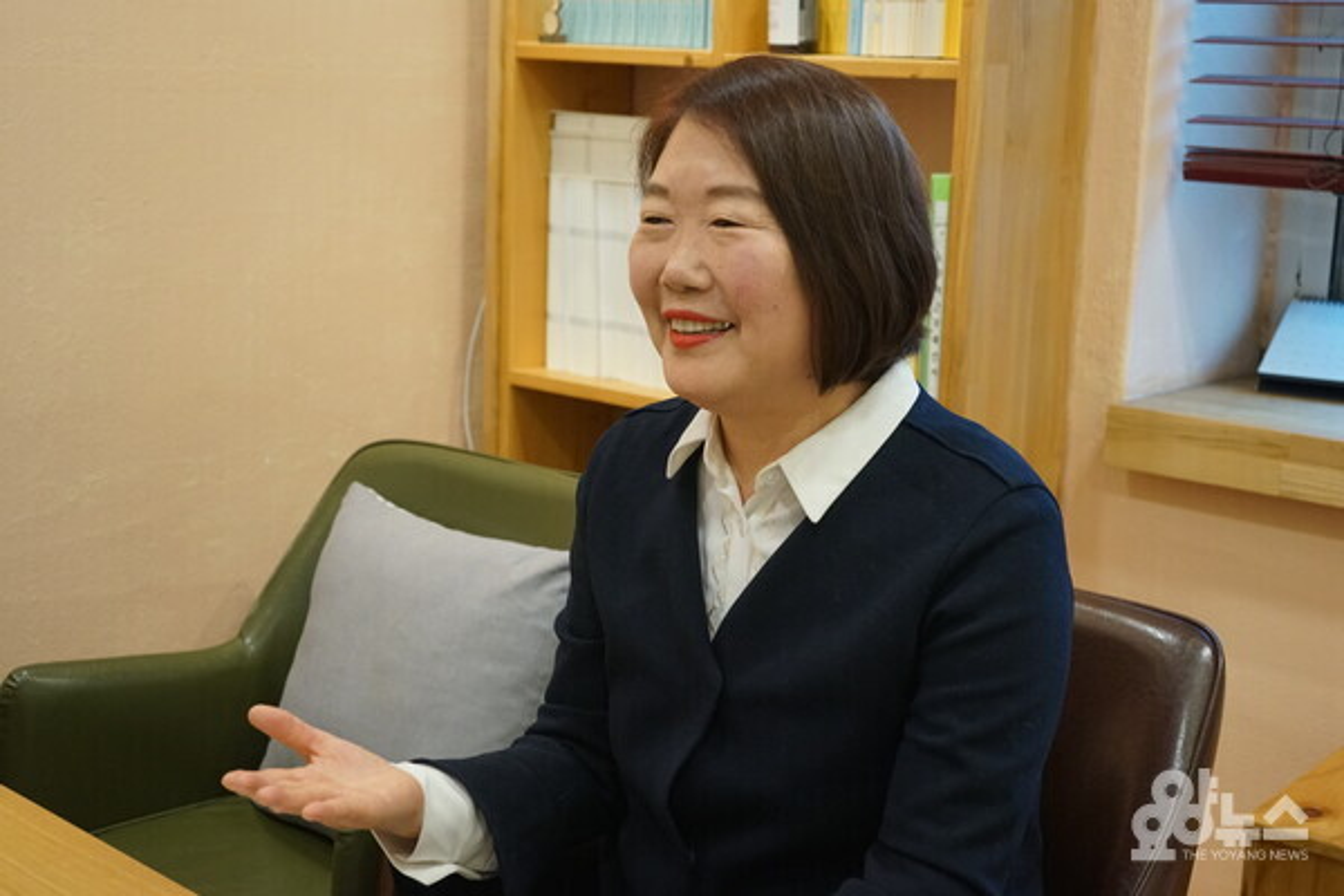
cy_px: 448
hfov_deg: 40.3
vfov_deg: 27.5
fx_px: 1829
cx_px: 672
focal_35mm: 49
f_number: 4.5
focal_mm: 49
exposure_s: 1/160
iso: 2500
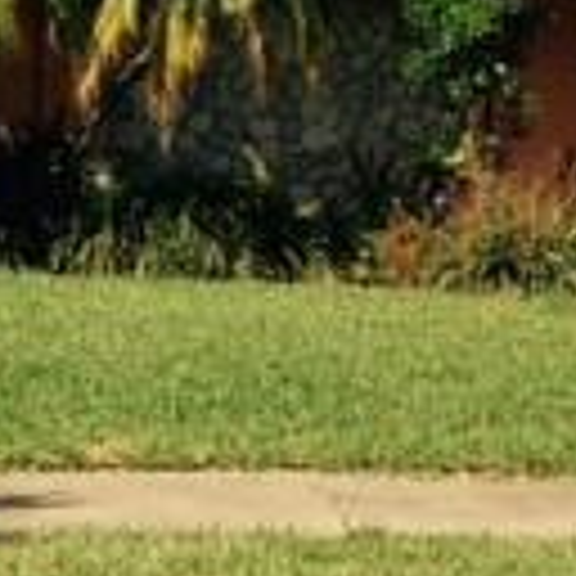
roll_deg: -0.8
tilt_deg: -2.0
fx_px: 2749
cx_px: -130
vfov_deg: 11.9
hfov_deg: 11.7
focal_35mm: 146
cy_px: 54
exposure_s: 1/1748
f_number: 2.4
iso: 50
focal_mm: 4.12
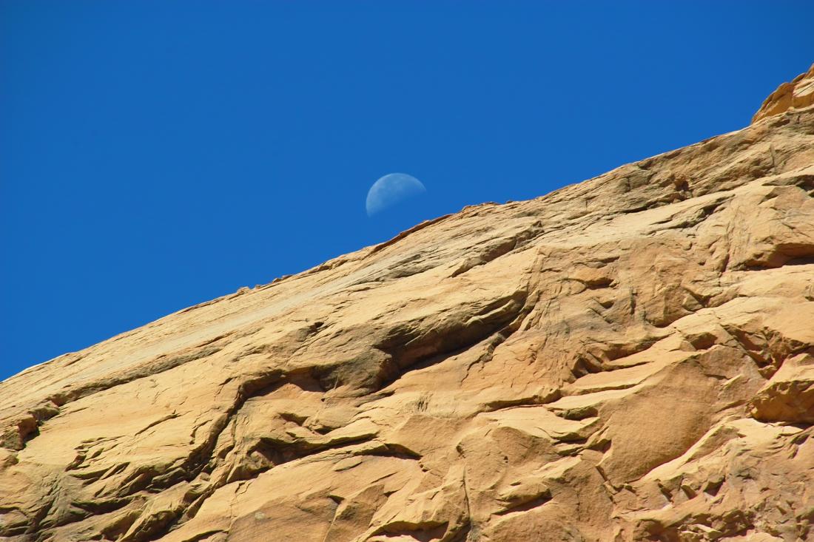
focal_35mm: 348
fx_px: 7867
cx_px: 407
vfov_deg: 3.9
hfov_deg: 5.9
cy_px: 271
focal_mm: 200
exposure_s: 1/320
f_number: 8
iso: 100
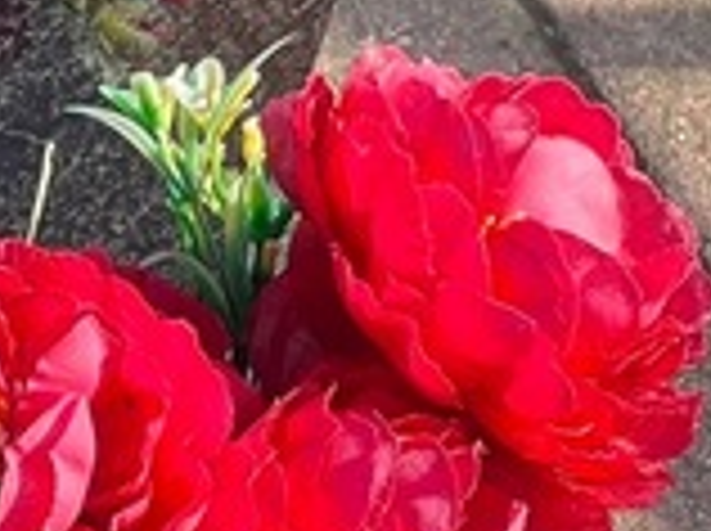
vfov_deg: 3.8
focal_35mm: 390
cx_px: -675
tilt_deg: -44.6
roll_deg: -13.7
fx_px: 7998
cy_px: -436
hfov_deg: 5.0
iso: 32
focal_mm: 9
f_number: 2.8
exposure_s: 1/158
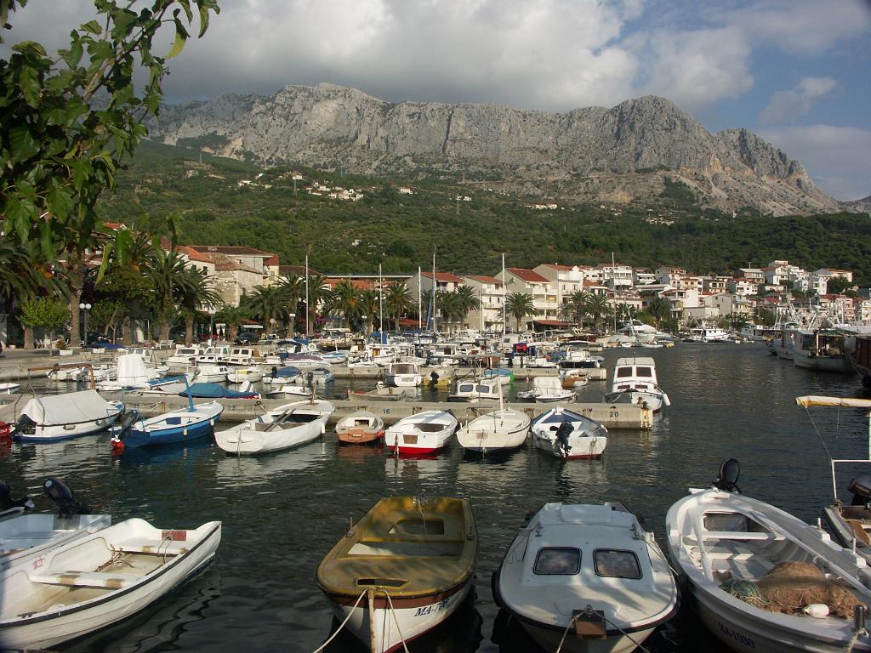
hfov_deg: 61.7
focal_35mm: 29
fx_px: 730
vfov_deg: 48.2
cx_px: 436
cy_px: 326
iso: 64
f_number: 8
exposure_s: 1/400
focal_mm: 7.55
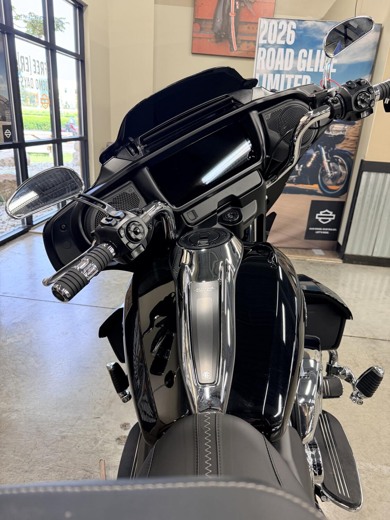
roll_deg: -3.8
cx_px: 195
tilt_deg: -22.3
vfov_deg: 71.6
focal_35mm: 24
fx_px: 361
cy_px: 260
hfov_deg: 56.8
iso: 200
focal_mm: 6.76
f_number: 1.78
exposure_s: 1/60
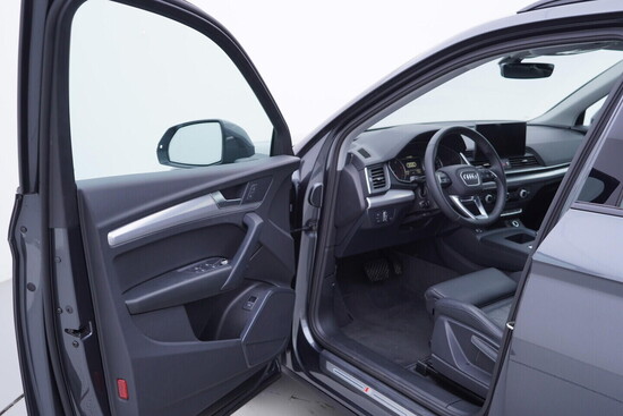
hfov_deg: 53.1
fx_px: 623
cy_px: 208
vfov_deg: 36.9
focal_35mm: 36
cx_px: 312
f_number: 3.2
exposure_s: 1/50
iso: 125
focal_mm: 24
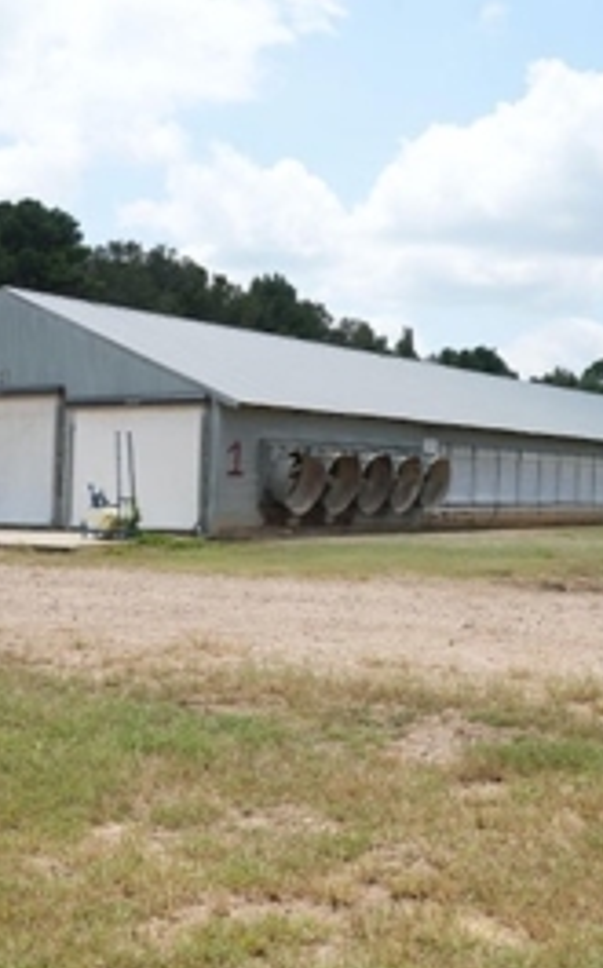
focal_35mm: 53
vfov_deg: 38.2
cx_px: 389
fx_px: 1397
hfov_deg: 24.3
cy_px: 489
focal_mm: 34
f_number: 8
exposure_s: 1/640
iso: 320
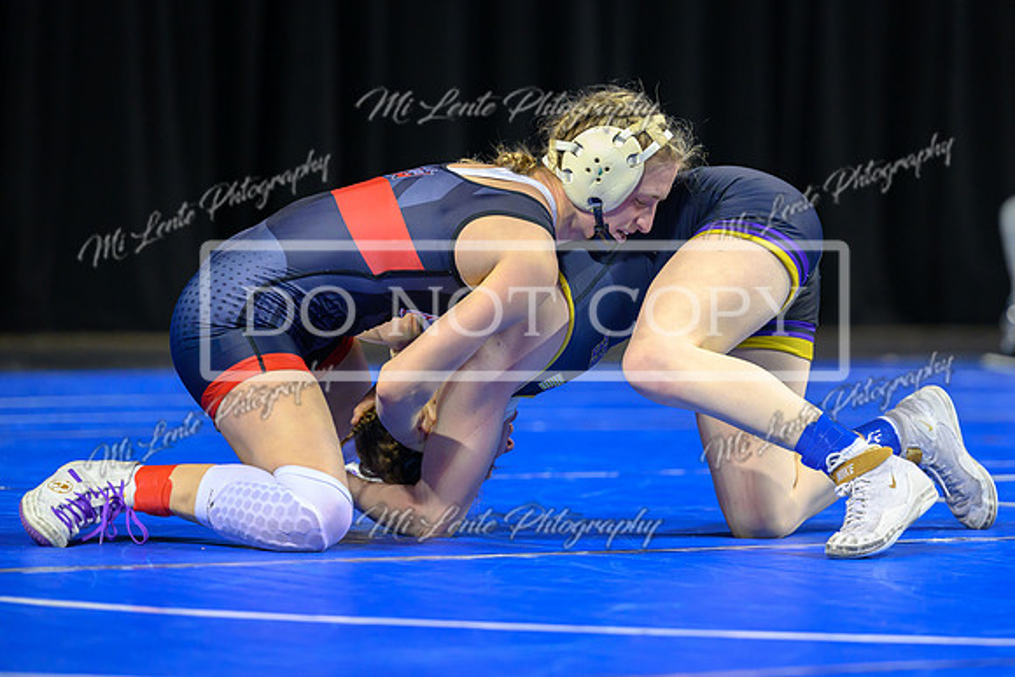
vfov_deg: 6.7
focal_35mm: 204
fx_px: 5742
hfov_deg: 10.1
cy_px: 287
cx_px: 588
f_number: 2.8
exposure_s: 1/800
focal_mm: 175
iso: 3200
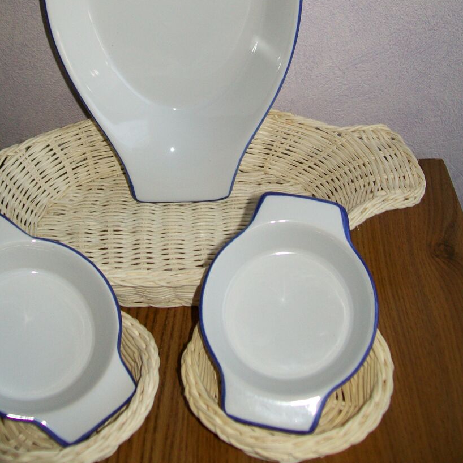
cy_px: 93
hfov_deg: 34.6
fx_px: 741
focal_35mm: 49
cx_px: 192
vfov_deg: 33.7
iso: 64
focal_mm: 6.1
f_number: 2.7
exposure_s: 1/60
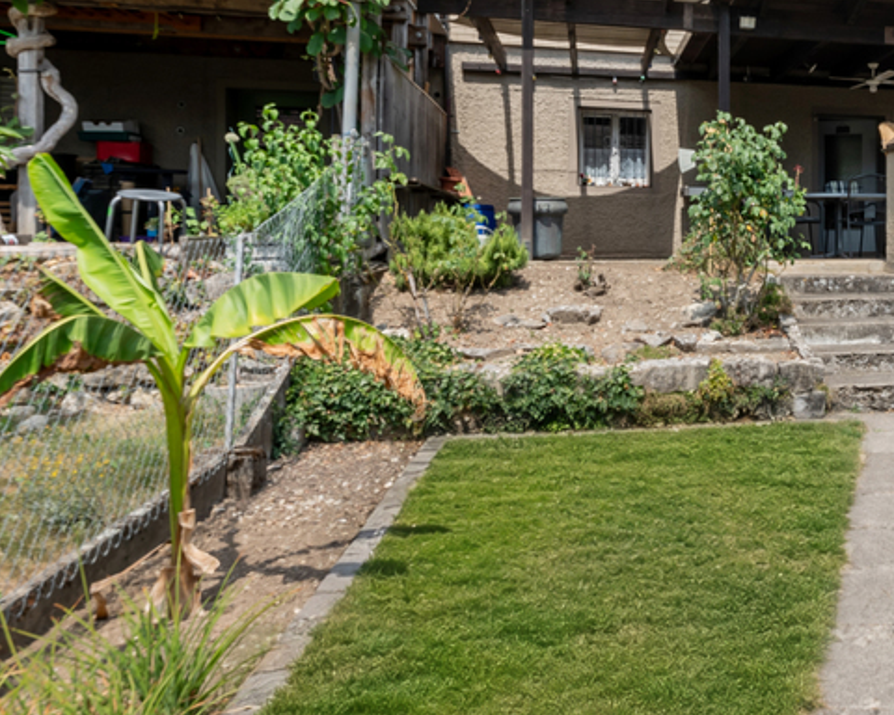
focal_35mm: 35
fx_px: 926
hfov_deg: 44.5
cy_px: 233
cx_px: 877
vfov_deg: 41.6
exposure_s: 1/500
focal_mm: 14
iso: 250
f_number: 10
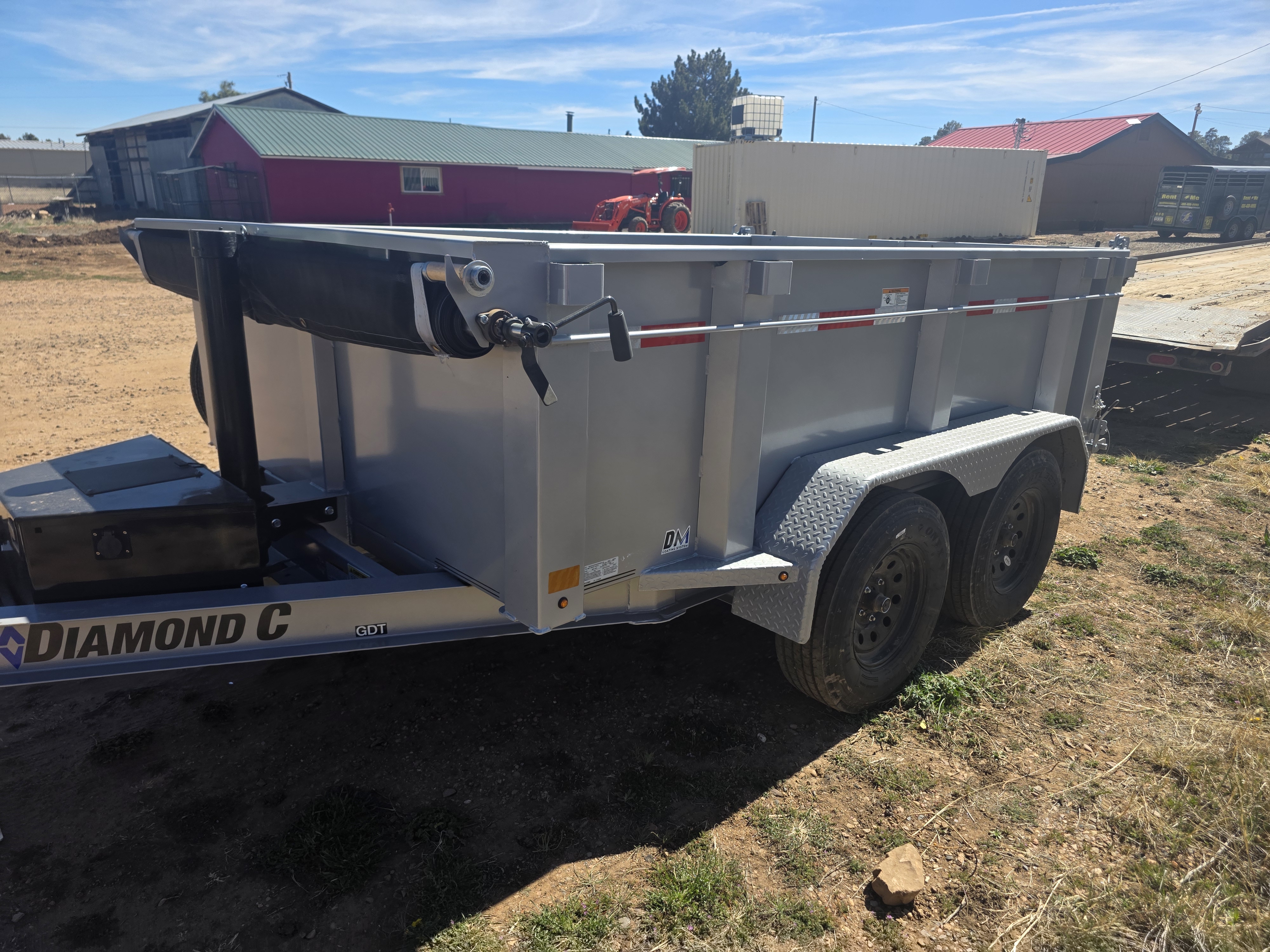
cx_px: 635
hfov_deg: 73.9
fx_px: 844
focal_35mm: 23
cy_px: 476
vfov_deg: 58.9
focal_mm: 6.3
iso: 80
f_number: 1.7
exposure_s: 1/3550
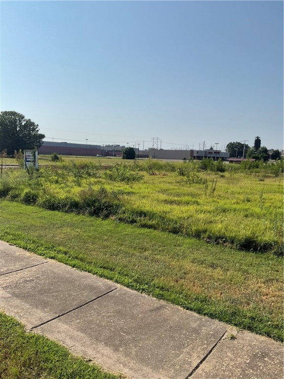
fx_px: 317
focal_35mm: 29
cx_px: 142
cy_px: 190
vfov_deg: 61.7
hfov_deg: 48.2
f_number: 1.8
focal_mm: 3
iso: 16
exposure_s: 1/3125
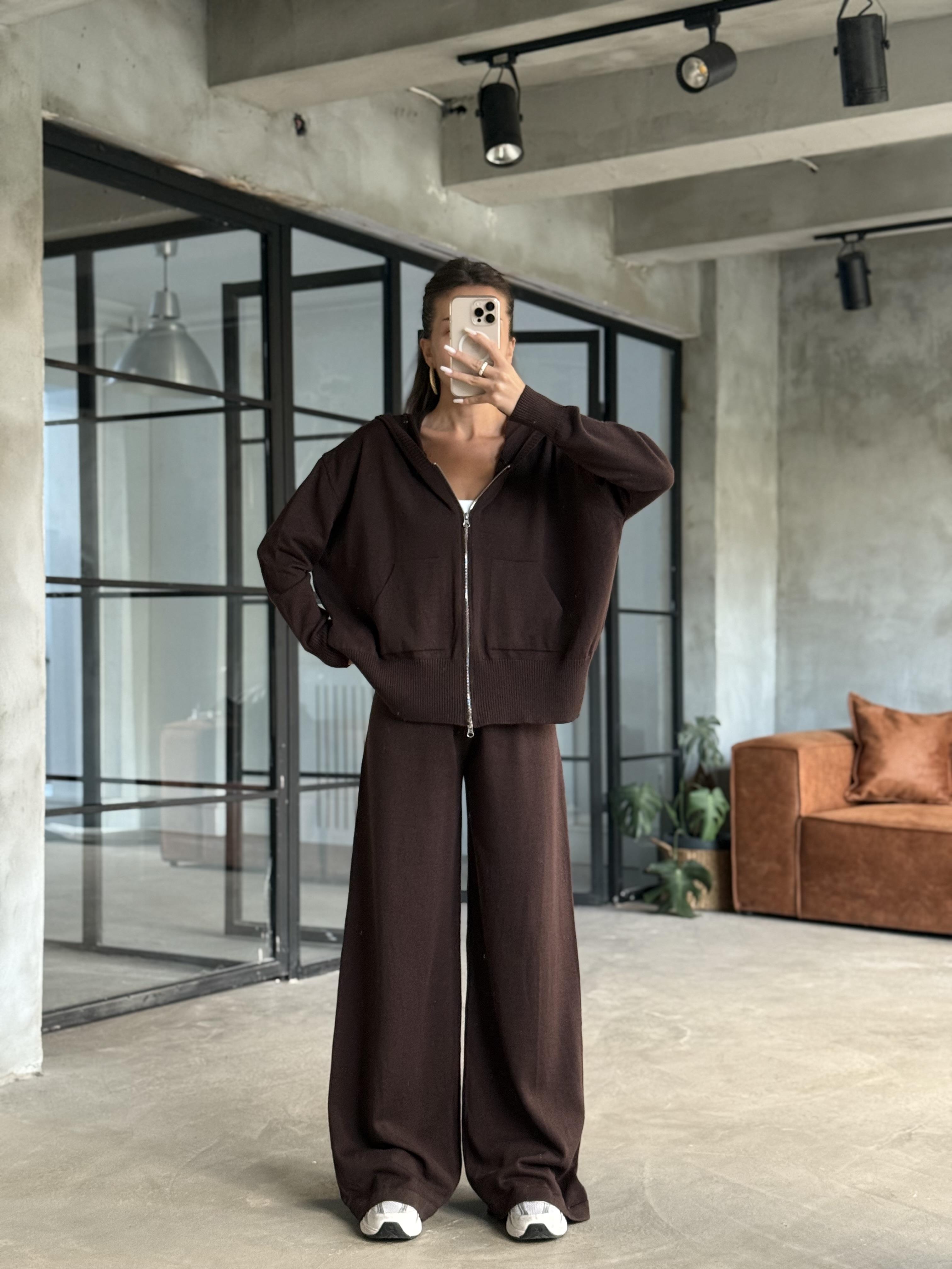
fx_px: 1760
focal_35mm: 48
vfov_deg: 39.7
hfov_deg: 30.3
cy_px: 634
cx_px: 476
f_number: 1.78
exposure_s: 1/44
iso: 250
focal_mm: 6.76
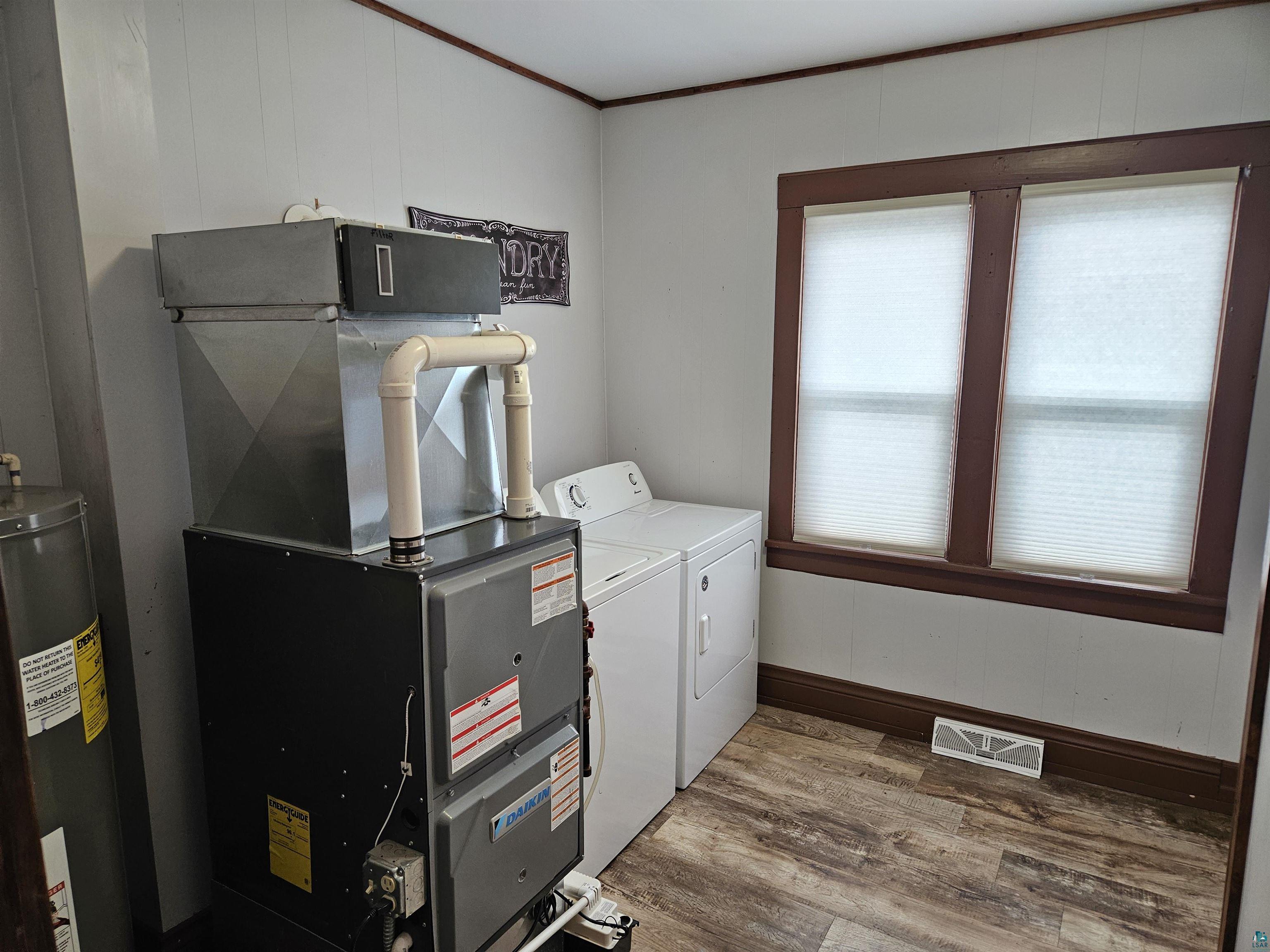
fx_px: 844
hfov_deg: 73.9
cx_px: 635
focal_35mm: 23
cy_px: 476
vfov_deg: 58.9
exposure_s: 1/120
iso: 125
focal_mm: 5.4
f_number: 1.8
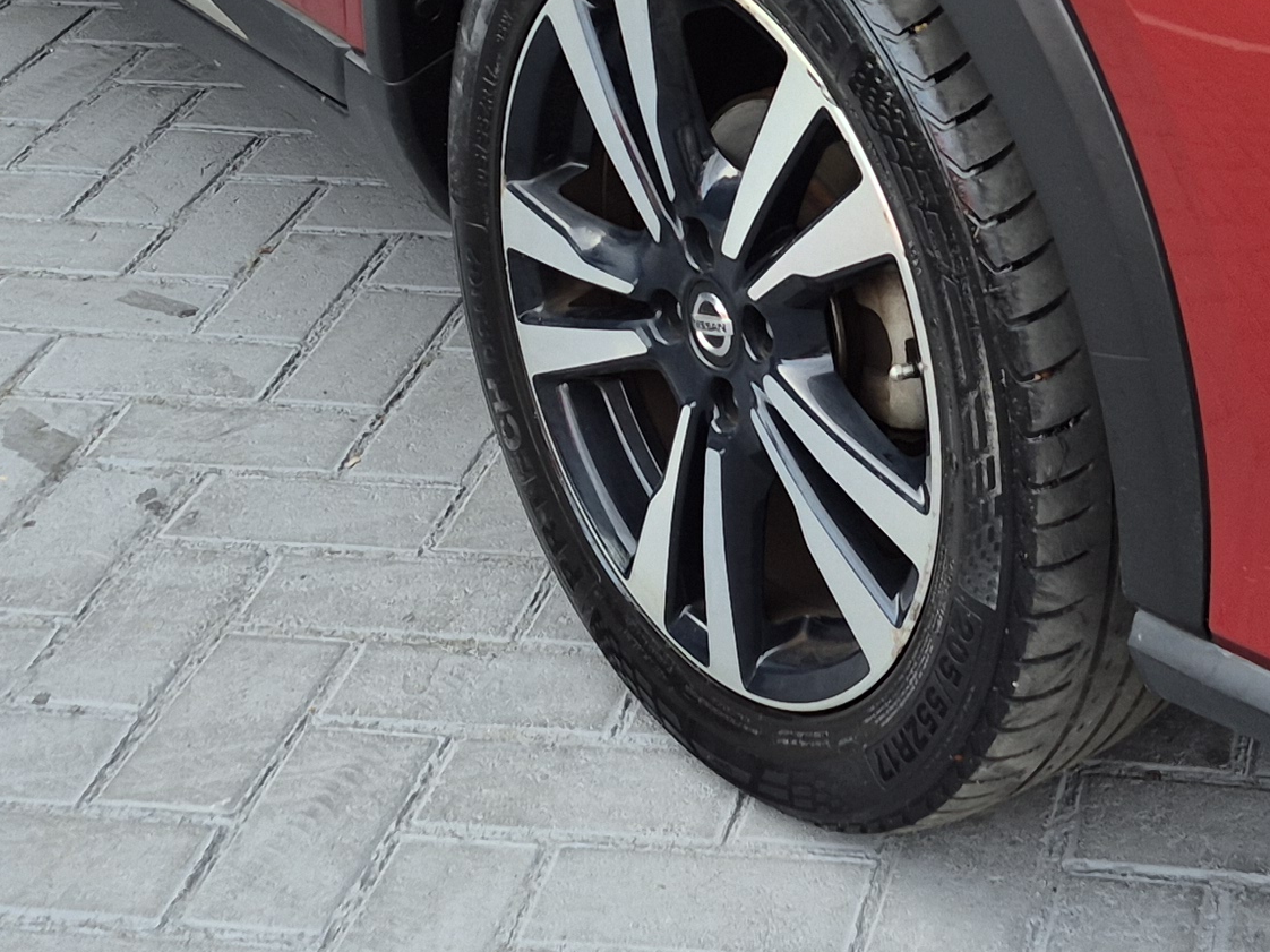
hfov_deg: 23.3
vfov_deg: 16.9
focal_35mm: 82
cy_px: -305
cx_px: 1098
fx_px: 3008
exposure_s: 1/187
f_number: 1.8
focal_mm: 5.4
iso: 25
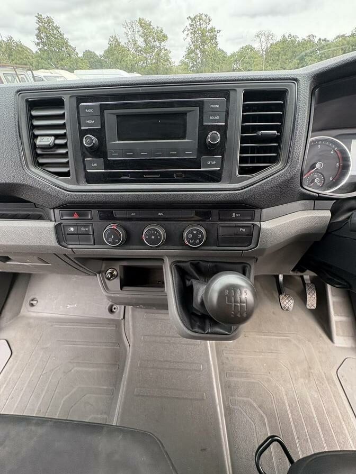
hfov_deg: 85.7
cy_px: 237
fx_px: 192
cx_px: 178
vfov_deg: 102.1
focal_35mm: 14
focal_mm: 2.22
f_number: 2.2
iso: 125
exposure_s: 1/114
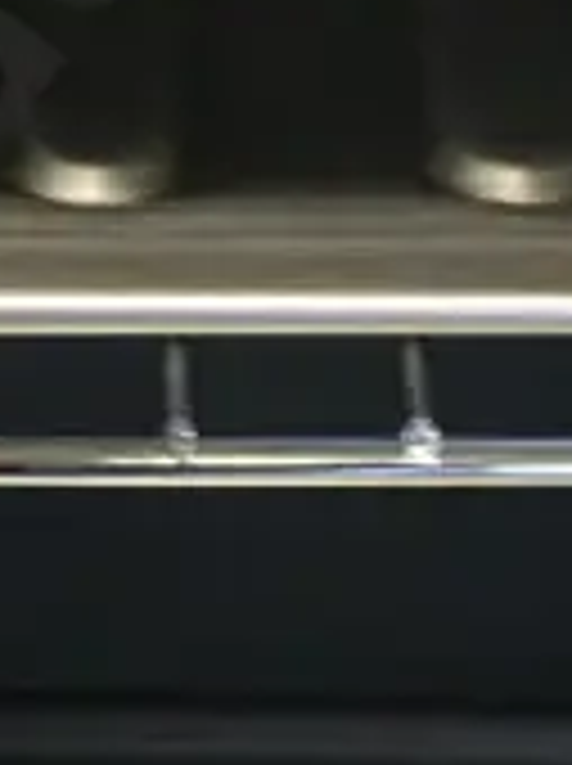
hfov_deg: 8.3
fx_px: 3865
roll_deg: +2.9
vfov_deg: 11.3
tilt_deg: -36.4
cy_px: 243
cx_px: -180
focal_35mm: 175
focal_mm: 4.15
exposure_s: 1/17
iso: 50
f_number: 2.2
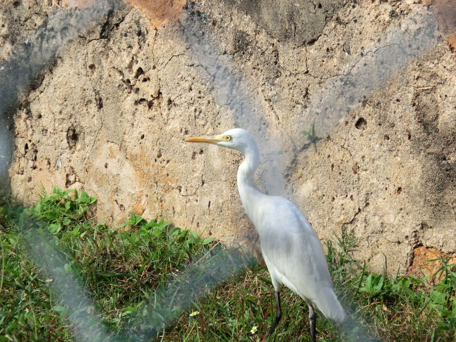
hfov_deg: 8.2
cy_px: 171
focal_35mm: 240
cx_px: 228
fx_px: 3162
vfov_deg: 6.2
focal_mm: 43
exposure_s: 1/320
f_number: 5.7
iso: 80
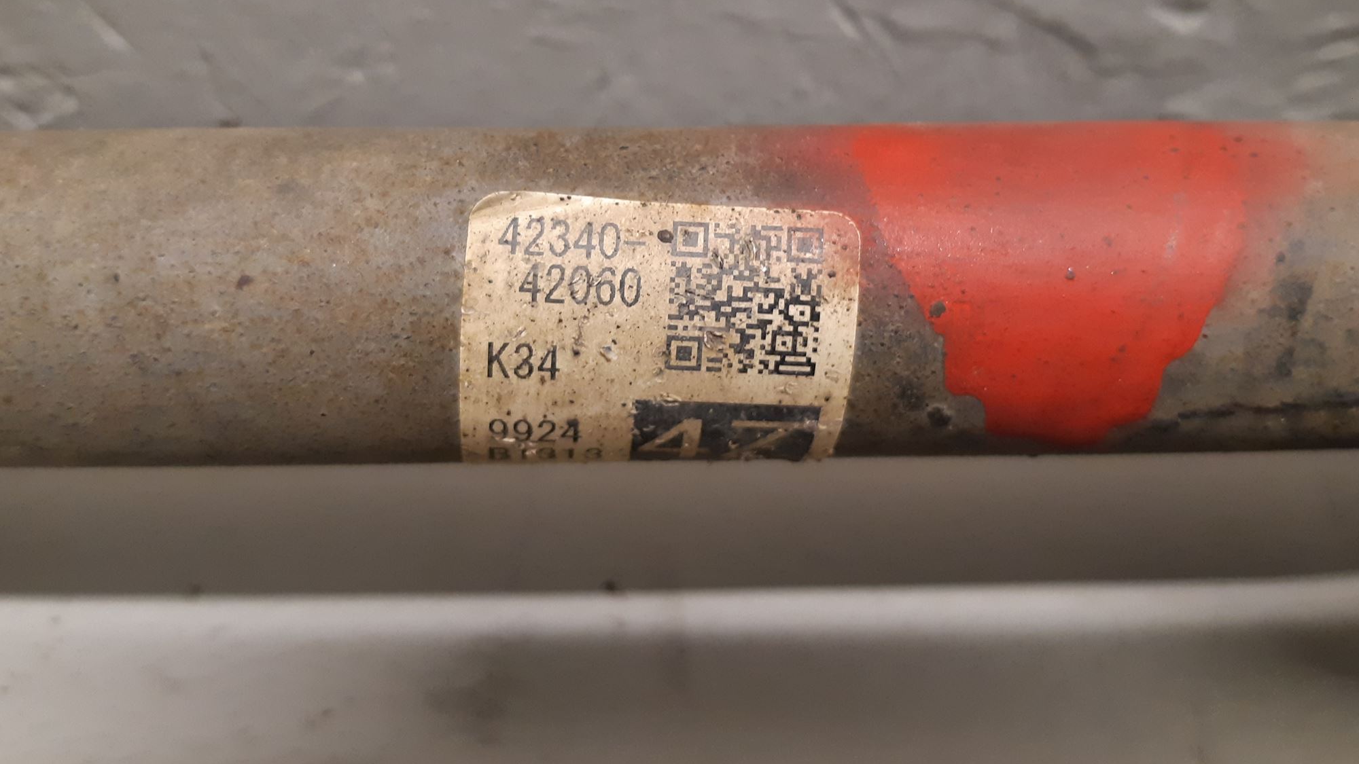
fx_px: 1045
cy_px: 255
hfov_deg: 66.1
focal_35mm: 29
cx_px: 673
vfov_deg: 39.7
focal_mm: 3.93
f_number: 1.7
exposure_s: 1/33
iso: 250
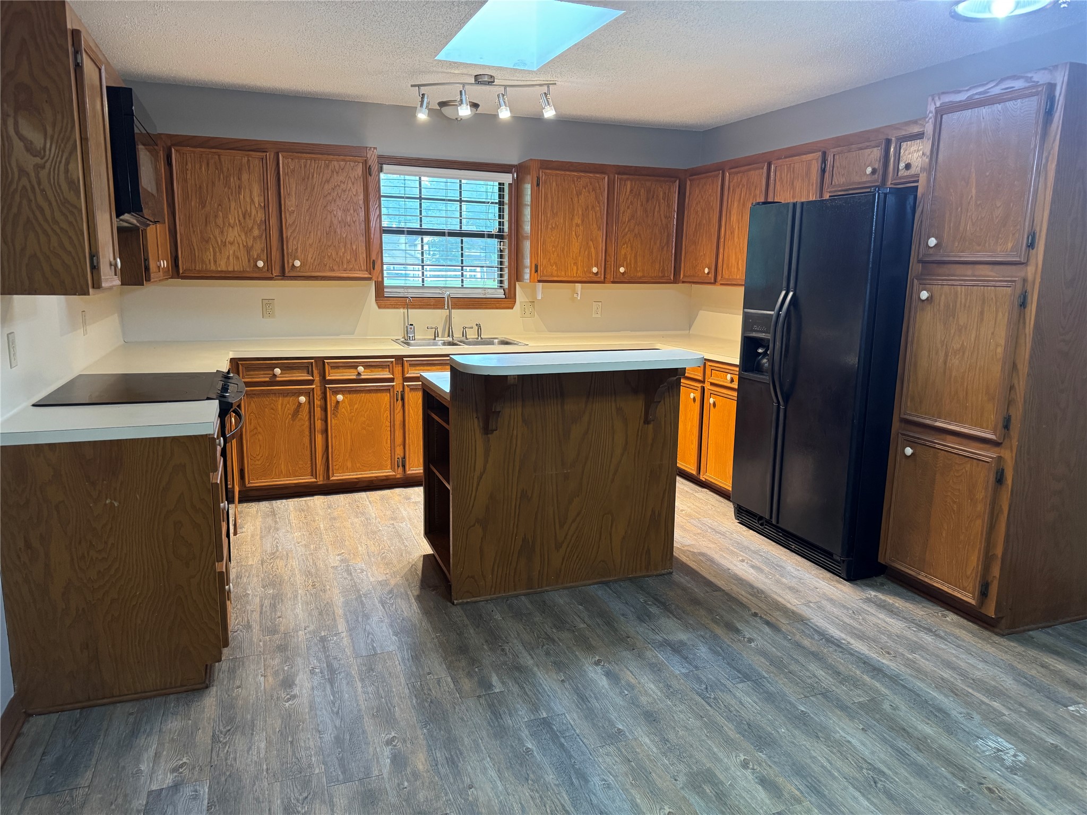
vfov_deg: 56.8
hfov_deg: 71.6
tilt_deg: -11.2
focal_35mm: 24
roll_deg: -0.8
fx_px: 754
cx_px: 544
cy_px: 408
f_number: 1.78
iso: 500
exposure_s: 1/60
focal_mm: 6.76
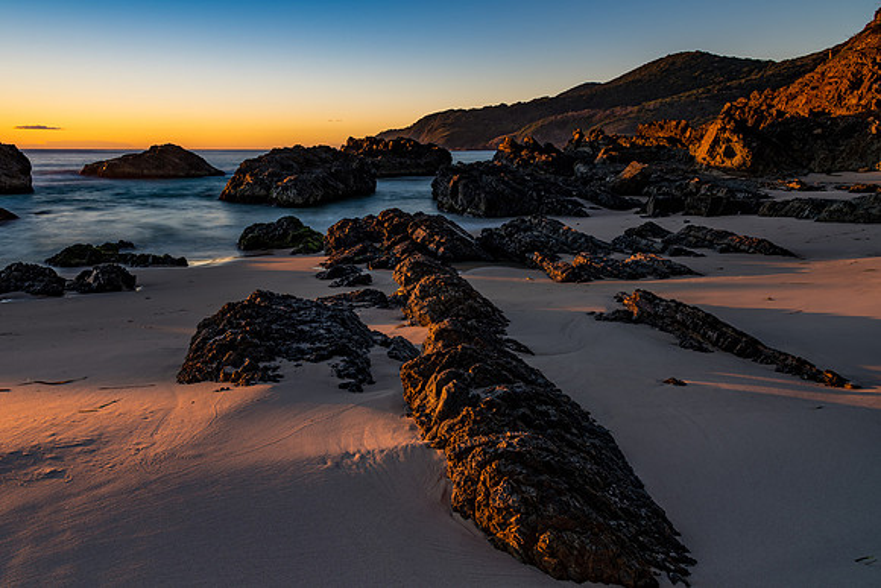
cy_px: 285
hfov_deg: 64.7
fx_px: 692
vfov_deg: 46.0
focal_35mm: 28
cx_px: 378
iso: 31
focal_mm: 24
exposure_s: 3
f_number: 9
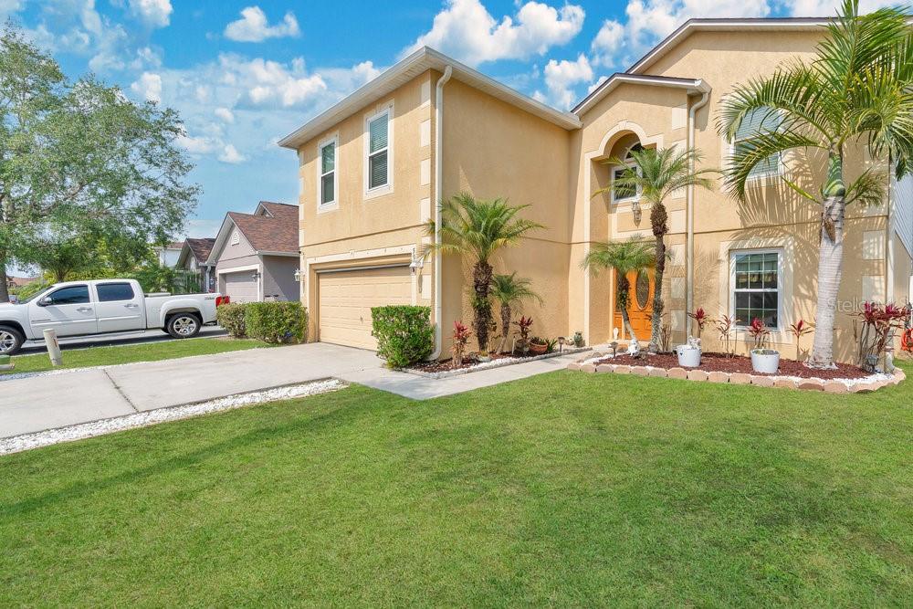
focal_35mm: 16
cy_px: 304
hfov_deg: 96.7
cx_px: 456
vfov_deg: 73.8
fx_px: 406
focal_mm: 16
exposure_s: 1/320
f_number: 8
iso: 100
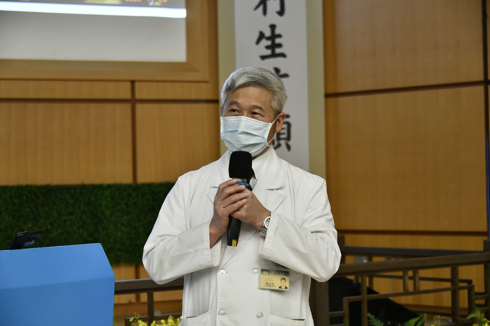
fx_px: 1157
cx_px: 245
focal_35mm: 85
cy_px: 163
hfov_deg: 23.9
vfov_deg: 16.1
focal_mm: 85
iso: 6400
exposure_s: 1/80
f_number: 5
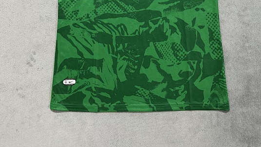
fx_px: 270
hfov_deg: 51.6
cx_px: 138
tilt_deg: -78.1
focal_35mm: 39
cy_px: -32
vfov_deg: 26.8
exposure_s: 1/50
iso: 320
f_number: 1.78
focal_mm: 6.76
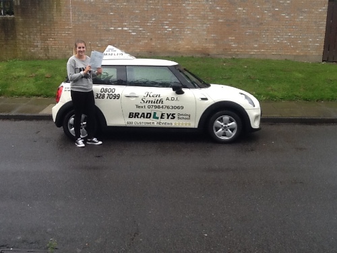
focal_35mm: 44
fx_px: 428
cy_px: 126
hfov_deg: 42.9
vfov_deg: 32.9
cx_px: 168
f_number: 2.4
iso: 40
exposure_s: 1/178
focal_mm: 2.03
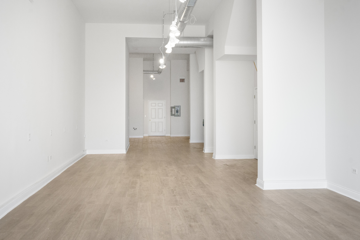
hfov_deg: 54.4
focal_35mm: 35
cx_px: 180
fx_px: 350
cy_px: 120
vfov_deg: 37.9
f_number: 5.6
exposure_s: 1/200
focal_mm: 35
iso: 6400
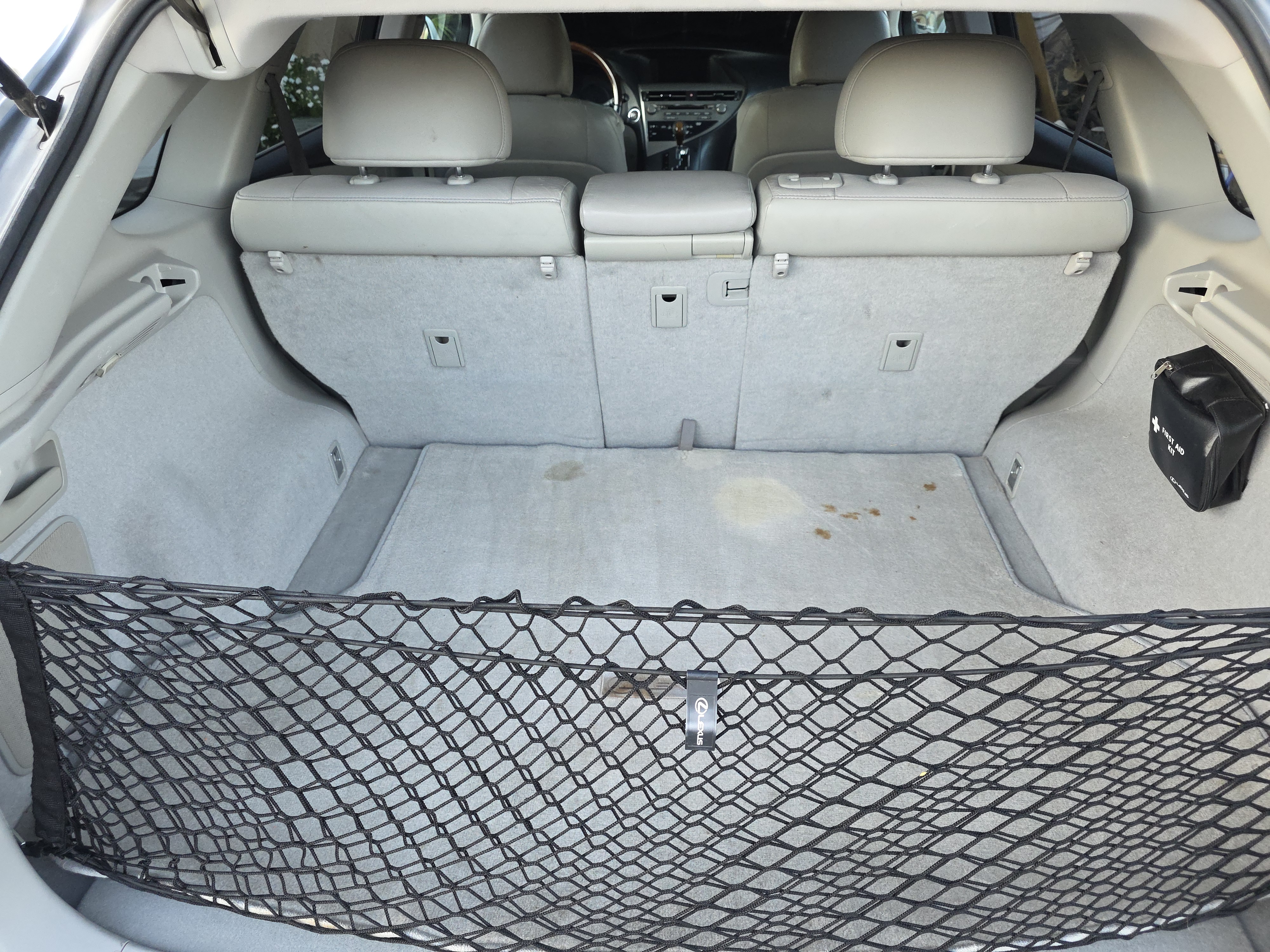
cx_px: 635
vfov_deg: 58.9
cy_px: 476
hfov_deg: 73.9
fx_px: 844
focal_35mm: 23
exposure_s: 1/120
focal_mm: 6.3
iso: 250
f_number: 1.7
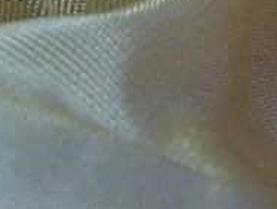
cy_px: -209
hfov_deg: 8.1
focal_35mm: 237
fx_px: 1900
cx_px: 477
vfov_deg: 6.1
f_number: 2.8
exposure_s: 1/180
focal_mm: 5.6
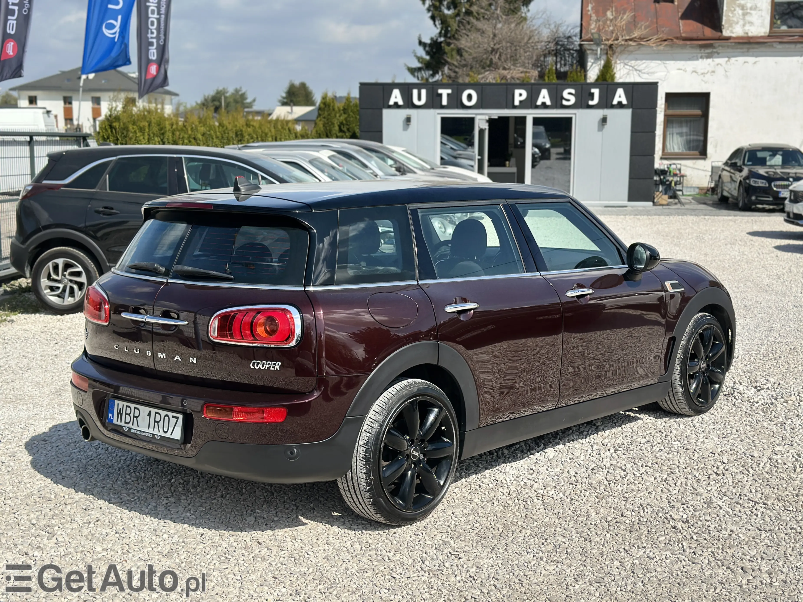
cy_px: 301
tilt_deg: -7.7
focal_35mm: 48
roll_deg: -0.6
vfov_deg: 30.3
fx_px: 1113
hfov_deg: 39.7
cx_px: 402
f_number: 1.78
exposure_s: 1/5882
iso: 100
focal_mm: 6.86
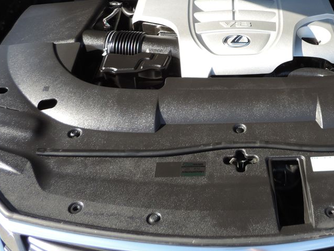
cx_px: 260
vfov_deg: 29.7
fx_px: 463
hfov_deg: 38.4
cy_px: 58
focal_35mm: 48
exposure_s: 1/320
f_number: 3
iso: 80
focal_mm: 4.3
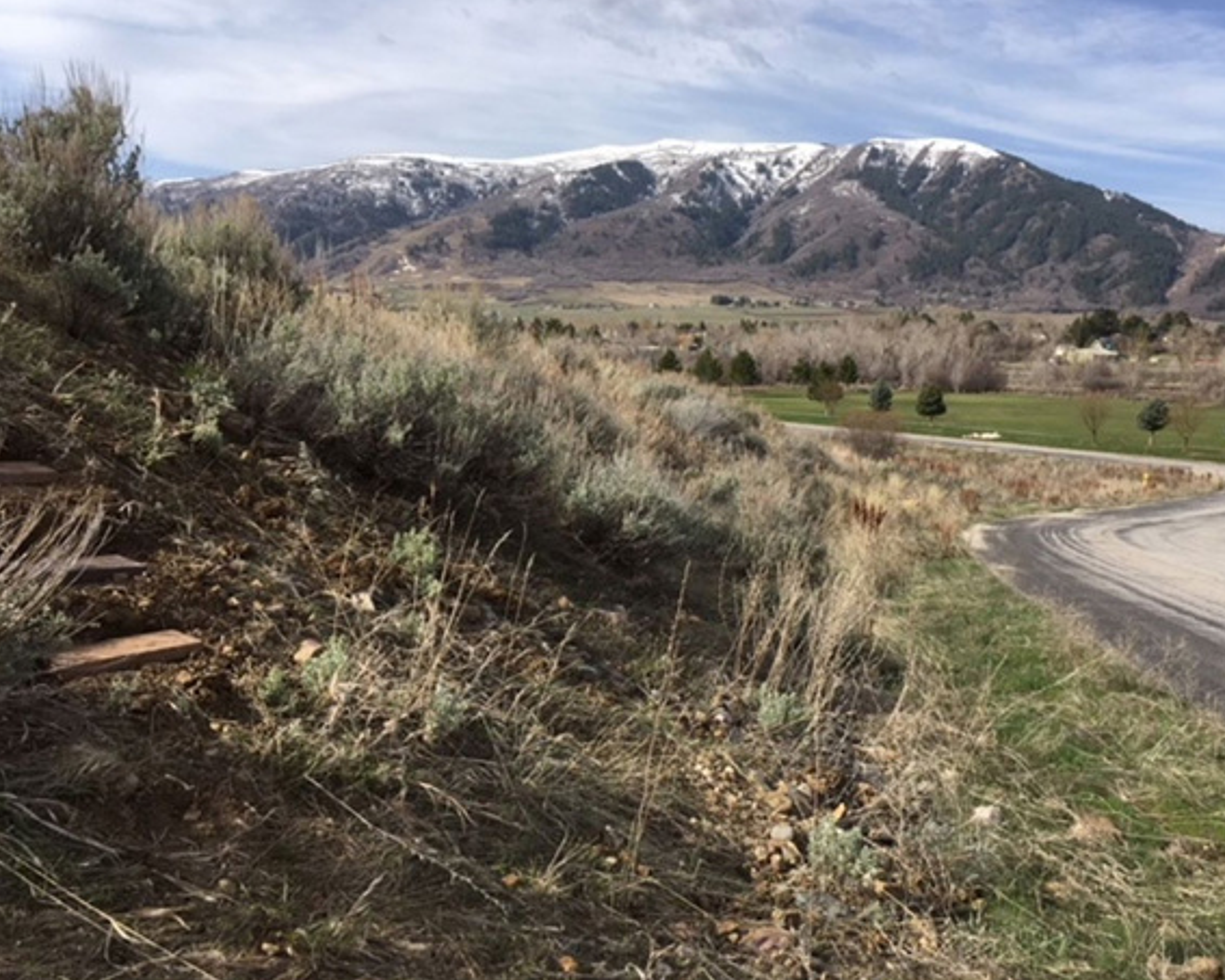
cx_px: 658
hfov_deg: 55.6
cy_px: 476
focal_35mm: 32
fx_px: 1160
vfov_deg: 45.8
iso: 25
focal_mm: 4.15
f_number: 2.2
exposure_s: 1/1709
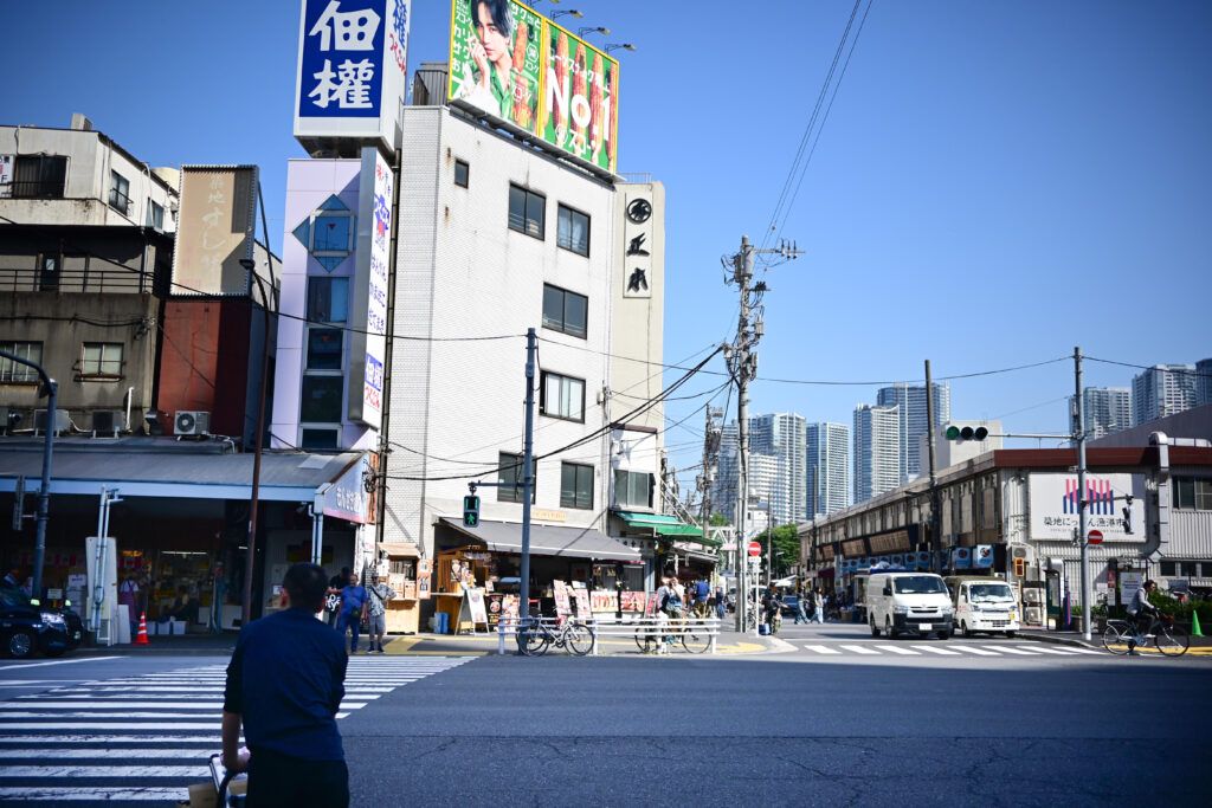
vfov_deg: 36.9
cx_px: 606
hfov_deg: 53.1
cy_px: 404
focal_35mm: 36
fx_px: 1212
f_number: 2
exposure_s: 1/4000
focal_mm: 24
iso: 100
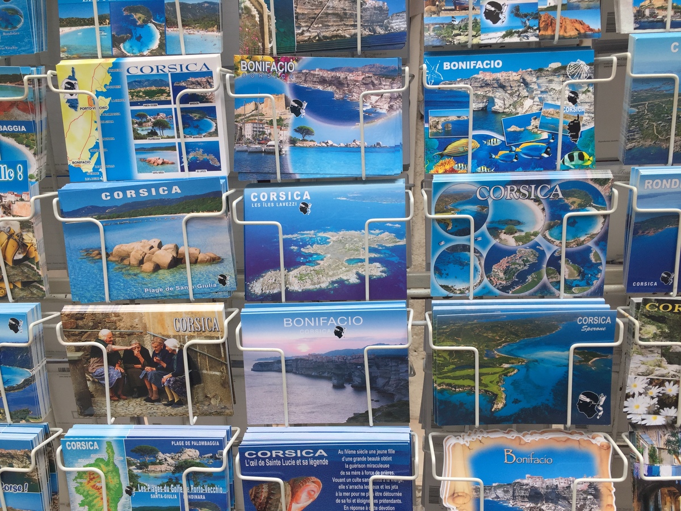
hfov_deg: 61.7
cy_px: 256
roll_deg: -1.2
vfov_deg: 48.2
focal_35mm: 29
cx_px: 340
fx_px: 571
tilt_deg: -11.5
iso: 32
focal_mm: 4.15
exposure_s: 1/760
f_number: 2.2
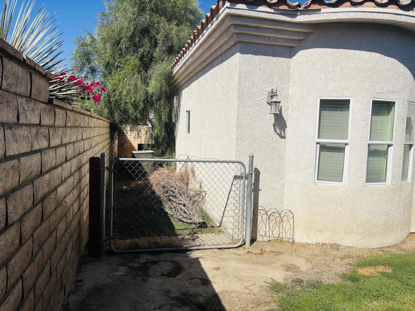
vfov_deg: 53.1
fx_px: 312
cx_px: 208
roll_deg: -2.0
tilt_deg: -4.4
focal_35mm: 26
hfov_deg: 67.3
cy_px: 156
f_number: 1.6
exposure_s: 1/6711
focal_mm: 5.96
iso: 50
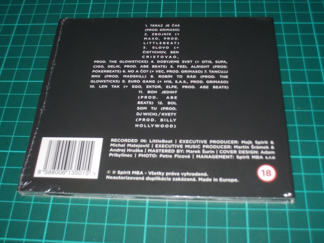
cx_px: 162
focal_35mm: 45
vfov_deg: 32.2
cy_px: 122
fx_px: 421
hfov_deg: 42.1
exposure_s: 1/30
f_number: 4.2
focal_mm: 6.4
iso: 200
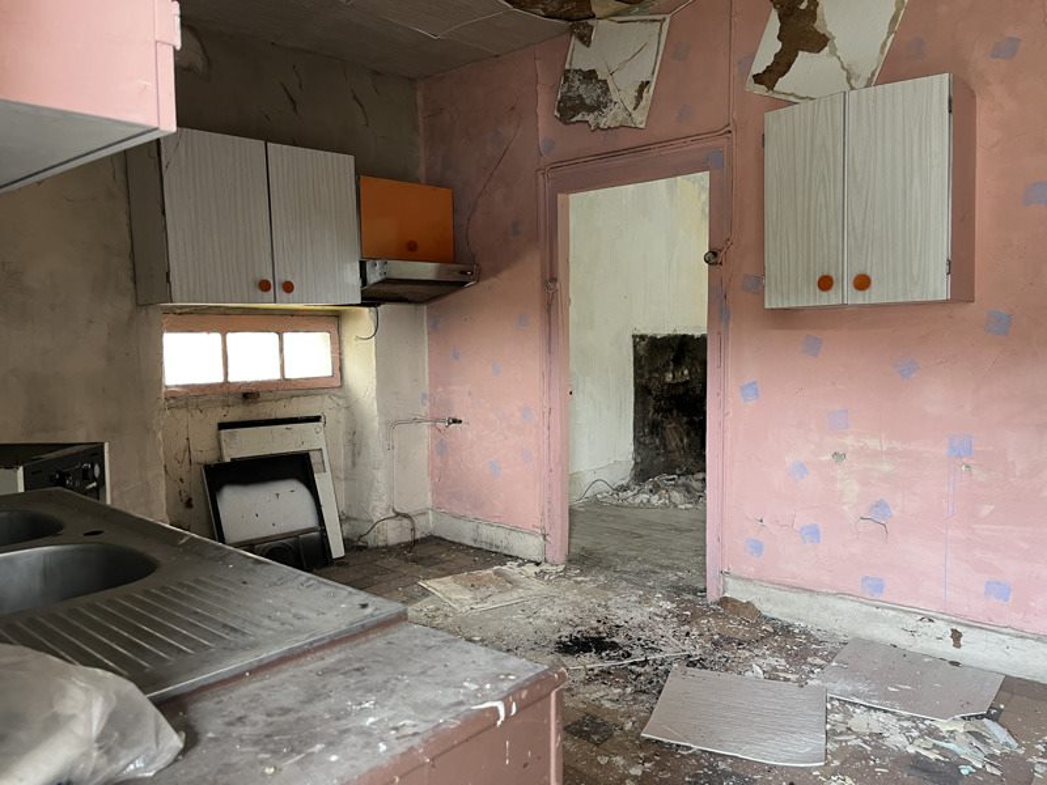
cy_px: 392
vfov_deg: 53.1
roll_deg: -0.4
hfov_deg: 67.3
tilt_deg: -3.1
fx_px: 786
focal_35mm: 26
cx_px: 524
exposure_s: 1/60
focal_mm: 5.1
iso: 160
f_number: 1.6
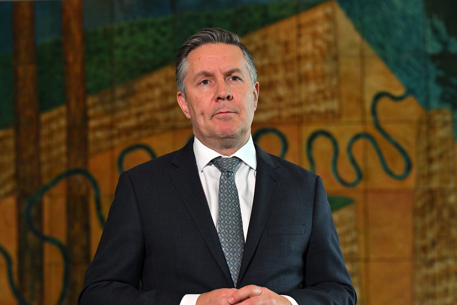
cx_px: 228
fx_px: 1206
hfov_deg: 21.5
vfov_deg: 14.4
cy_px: 152
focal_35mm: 95
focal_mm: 95
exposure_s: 1/400
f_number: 5.6
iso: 5000
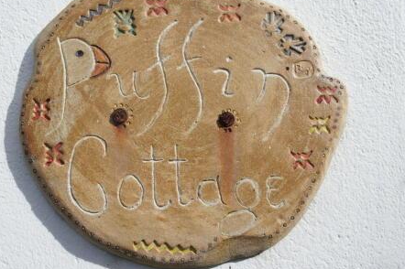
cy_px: 131
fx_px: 472
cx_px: 191
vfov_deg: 31.8
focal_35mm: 42
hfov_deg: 46.4
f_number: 8
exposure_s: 1/400
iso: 200
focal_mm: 26
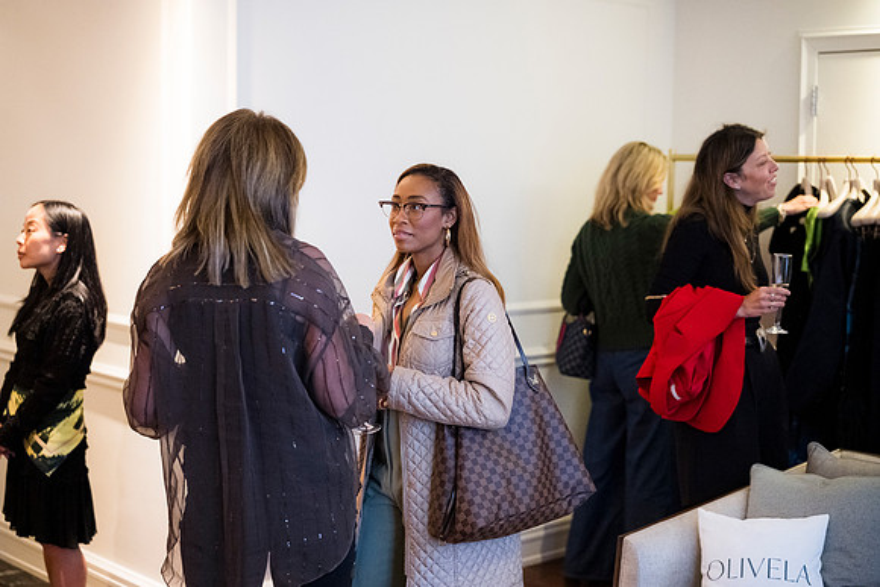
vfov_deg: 24.6
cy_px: 294
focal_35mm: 55
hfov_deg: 36.2
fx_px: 1345
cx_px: 440
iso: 3200
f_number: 2.2
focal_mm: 55
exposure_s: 1/200
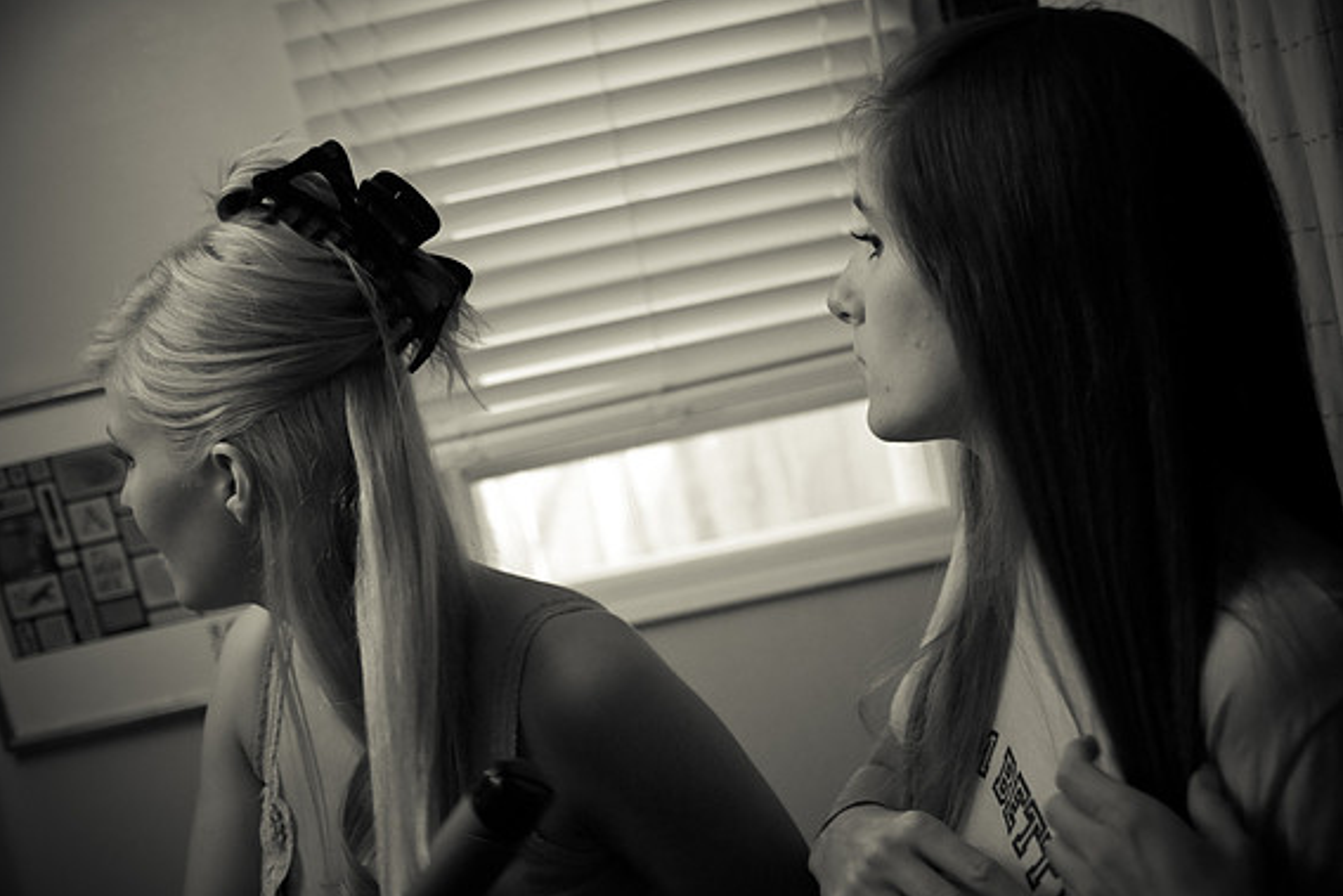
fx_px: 1716
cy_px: 454
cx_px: 662
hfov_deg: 42.7
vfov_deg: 29.3
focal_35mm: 46
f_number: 2.8
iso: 400
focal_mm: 30
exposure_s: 1/50
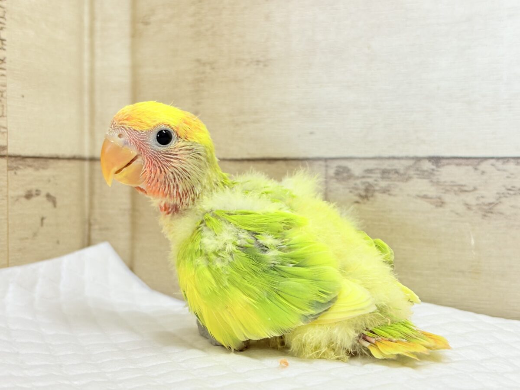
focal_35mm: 52
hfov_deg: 36.8
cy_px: 195
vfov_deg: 28.0
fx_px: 781
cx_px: 260
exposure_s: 1/50
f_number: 1.6
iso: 64
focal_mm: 5.96
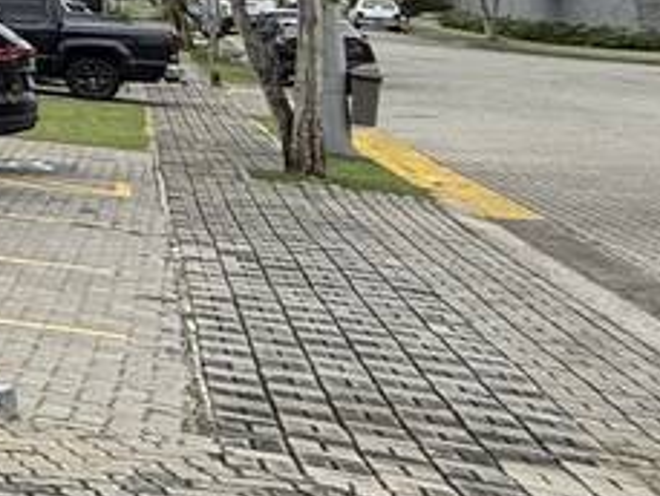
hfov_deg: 12.4
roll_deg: +0.8
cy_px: -208
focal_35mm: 88
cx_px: -1199
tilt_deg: +4.0
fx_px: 1679
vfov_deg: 15.7
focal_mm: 2.22
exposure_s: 1/1901
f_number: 2.2
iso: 50
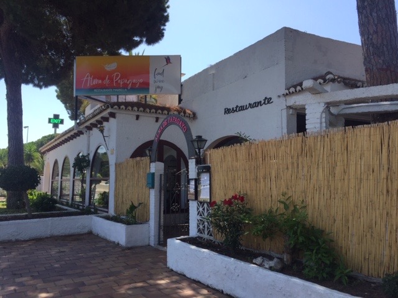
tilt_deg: +6.4
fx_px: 333
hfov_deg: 61.7
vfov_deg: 48.2
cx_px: 199
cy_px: 149
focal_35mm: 29
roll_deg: -1.6
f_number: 2.2
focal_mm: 4.15
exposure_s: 1/1068
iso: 32
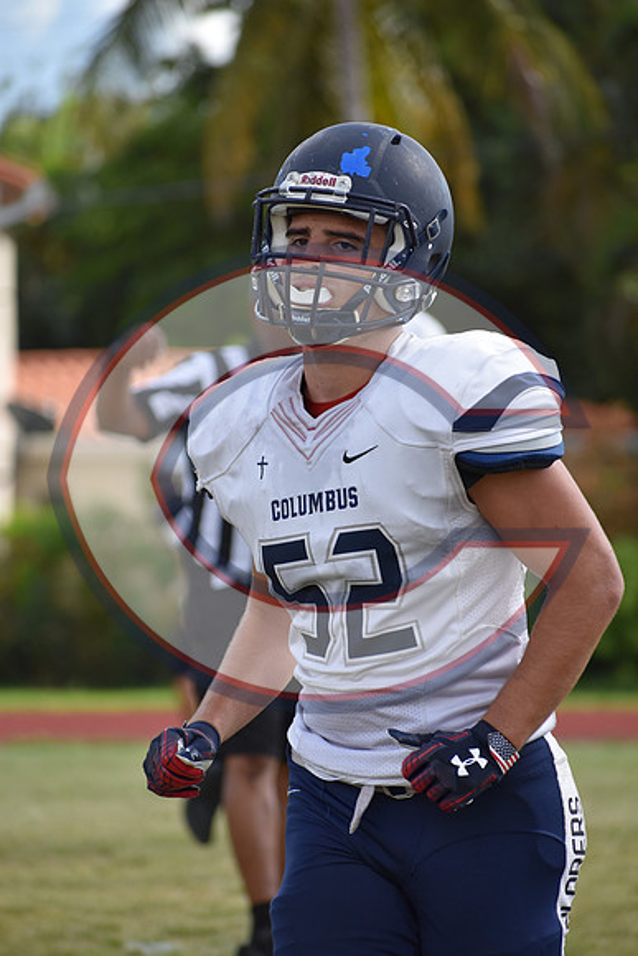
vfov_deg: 6.9
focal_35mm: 300
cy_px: 478
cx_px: 319
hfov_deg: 4.6
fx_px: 7970
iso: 400
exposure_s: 1/1250
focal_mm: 200
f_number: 5.3
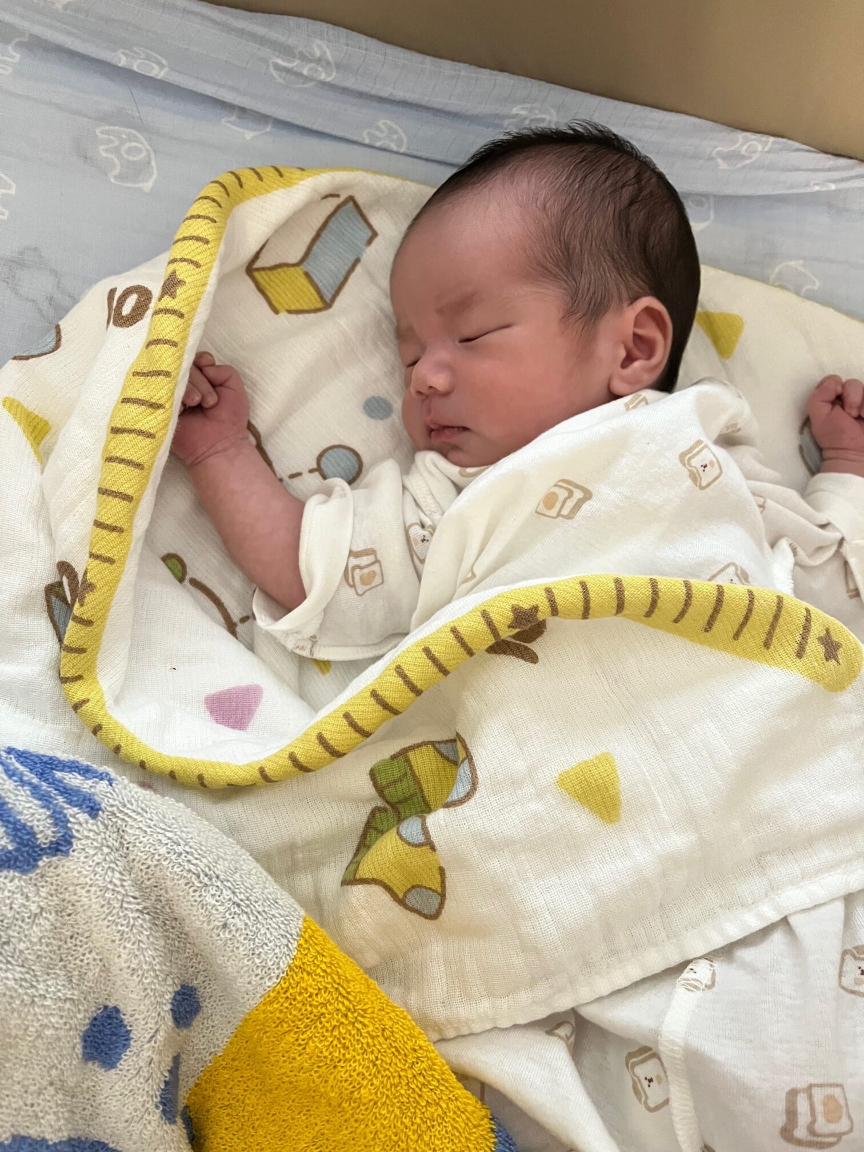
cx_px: 432
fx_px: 865
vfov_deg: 67.3
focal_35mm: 26
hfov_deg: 53.1
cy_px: 576
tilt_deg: -72.2
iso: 400
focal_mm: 5.1
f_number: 1.6
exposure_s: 1/60
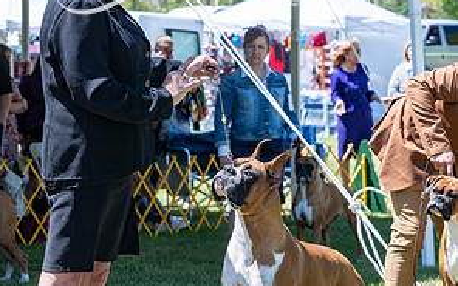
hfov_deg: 14.8
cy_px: 152
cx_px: 227
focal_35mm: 141
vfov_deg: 9.3
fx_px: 1760
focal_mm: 91
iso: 1600
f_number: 7.1
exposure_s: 1/1600
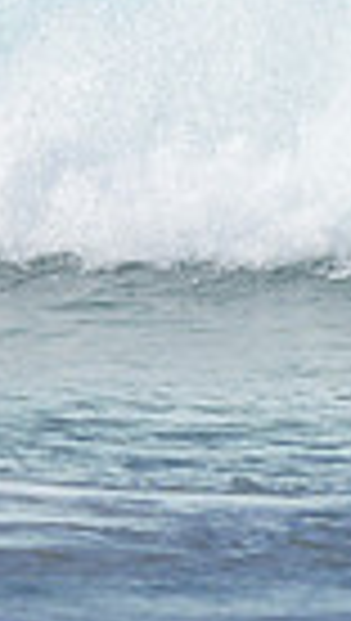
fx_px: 79691
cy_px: -323
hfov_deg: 0.3
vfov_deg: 0.4
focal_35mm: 4834
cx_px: 1747
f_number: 6.3
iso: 360
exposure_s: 1/2000
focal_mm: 800
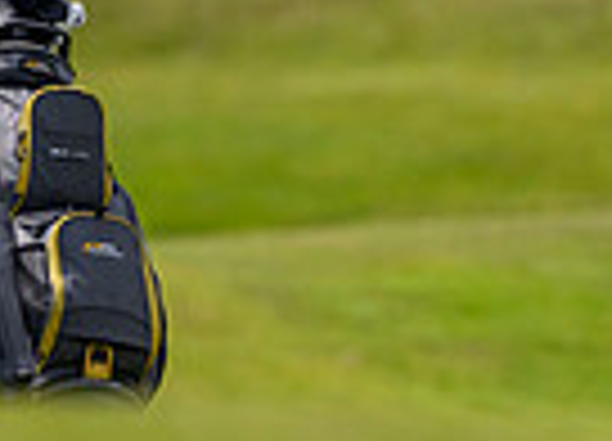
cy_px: -138
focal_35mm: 2041
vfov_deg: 0.7
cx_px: -357
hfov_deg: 1.0
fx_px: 35581
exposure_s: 1/4000
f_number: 4
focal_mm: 400
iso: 500
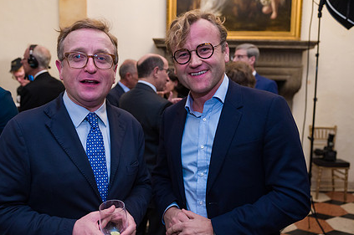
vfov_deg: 39.8
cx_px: 160
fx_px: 324
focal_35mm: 33
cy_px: 129
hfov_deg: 57.2
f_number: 3.2
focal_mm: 24
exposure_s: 1/125
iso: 1600
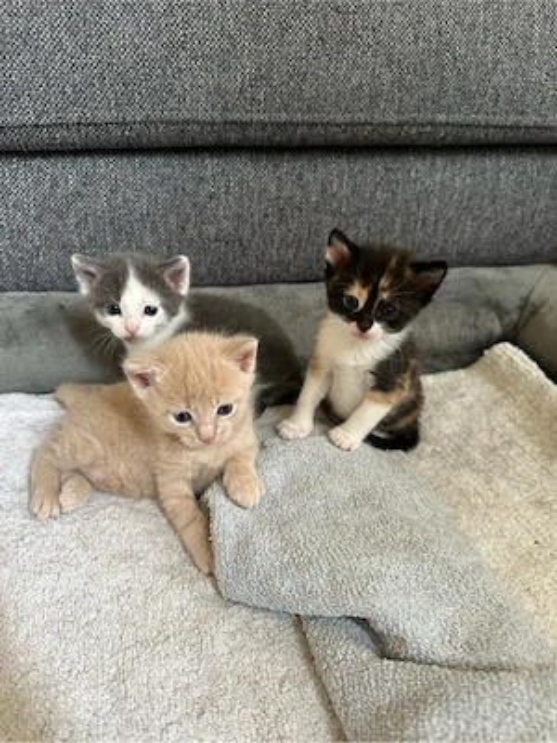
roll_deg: -0.6
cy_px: 372
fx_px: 515
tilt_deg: -26.6
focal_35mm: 24
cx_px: 278
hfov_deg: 56.8
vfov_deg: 71.6
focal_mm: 6.86
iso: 320
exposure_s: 1/60
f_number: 1.78
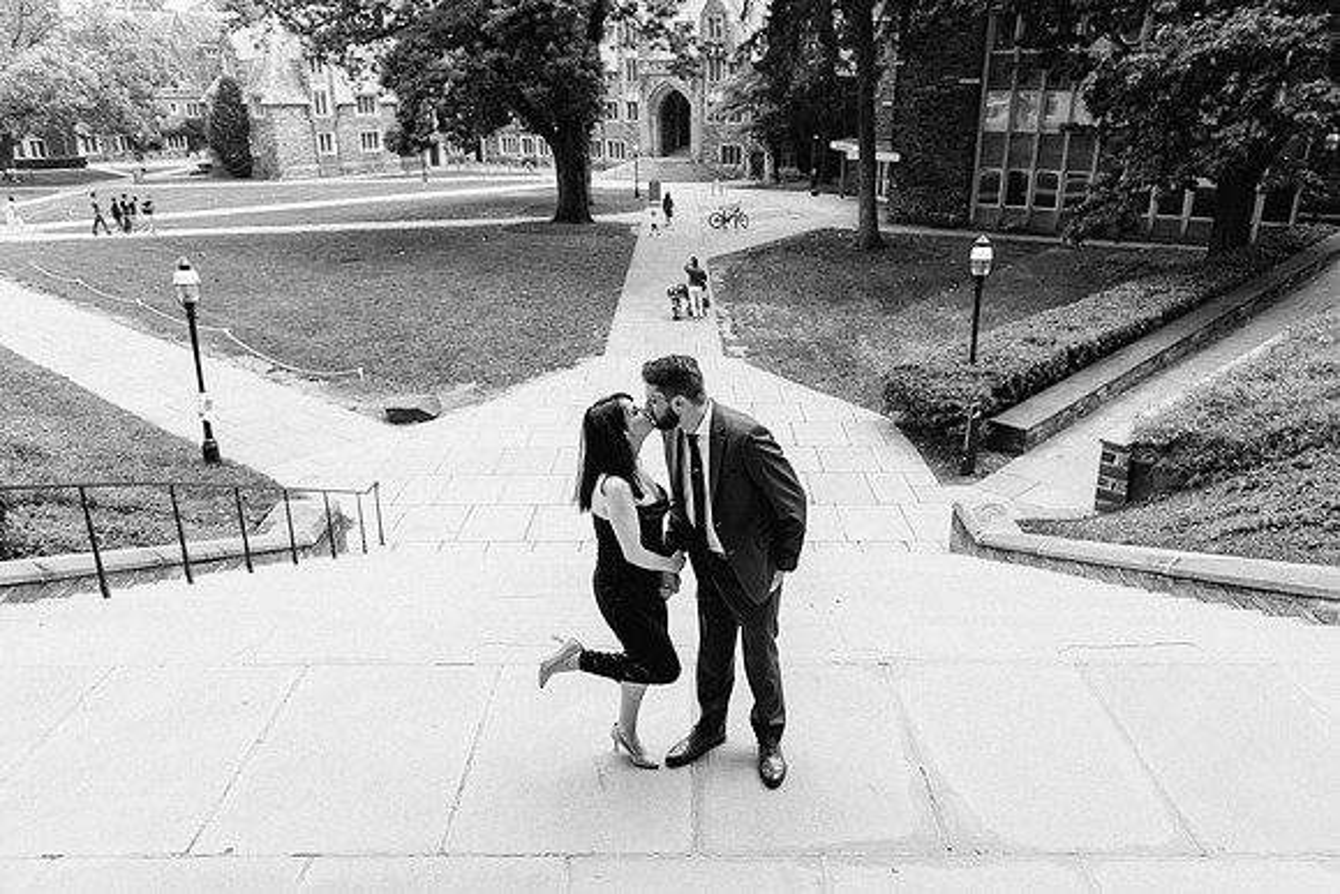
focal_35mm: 26
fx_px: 958
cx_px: 692
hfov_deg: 69.9
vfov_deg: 50.1
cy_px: 440
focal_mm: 24
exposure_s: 1/800
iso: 400
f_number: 2.8
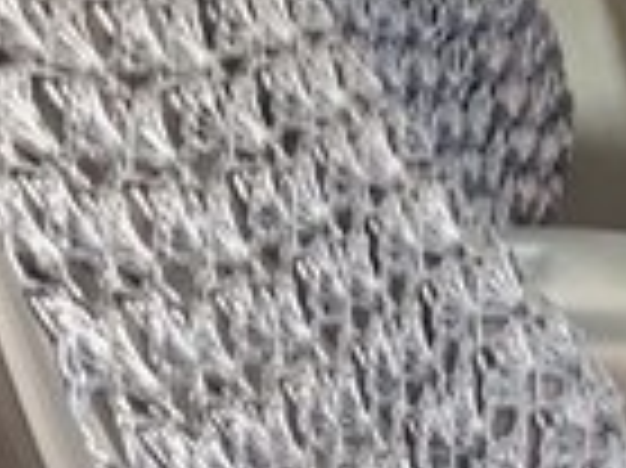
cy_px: 146
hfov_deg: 13.4
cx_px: 1234
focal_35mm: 128
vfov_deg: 11.5
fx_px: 2313
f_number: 1.9
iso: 40
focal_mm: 3.6
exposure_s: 1/50
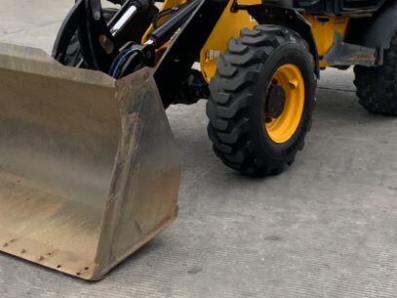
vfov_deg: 19.7
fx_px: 837
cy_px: 16
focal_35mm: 73
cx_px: 211
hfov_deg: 26.7
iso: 16
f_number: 1.8
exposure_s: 1/739
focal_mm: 3
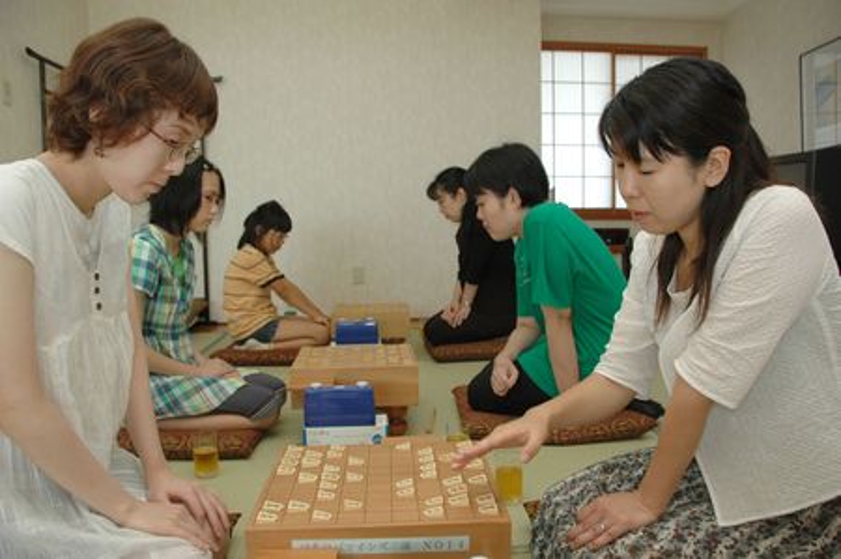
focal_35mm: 27
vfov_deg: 47.8
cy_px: 280
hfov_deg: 67.4
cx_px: 420
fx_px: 630
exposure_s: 1/100
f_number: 5
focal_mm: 18
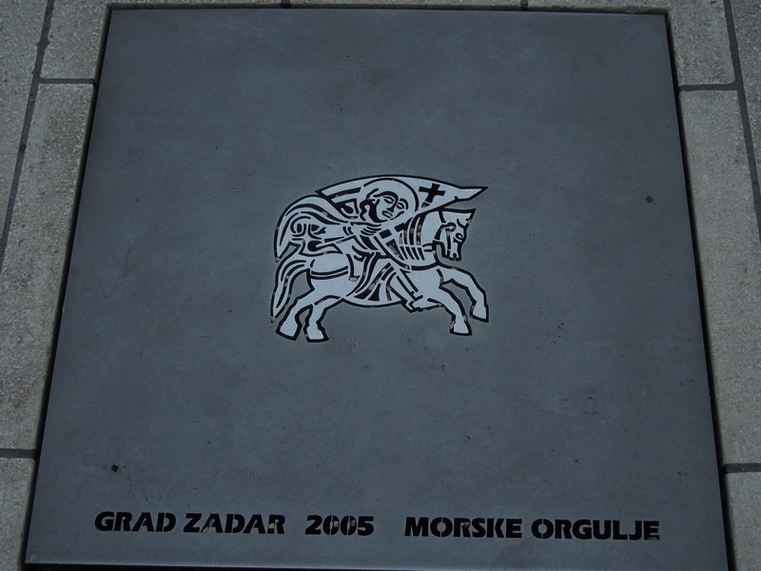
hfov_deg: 39.7
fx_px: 1055
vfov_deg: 30.3
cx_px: 380
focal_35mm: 48
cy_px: 286
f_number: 4
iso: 400
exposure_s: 1/40
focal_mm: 8.7
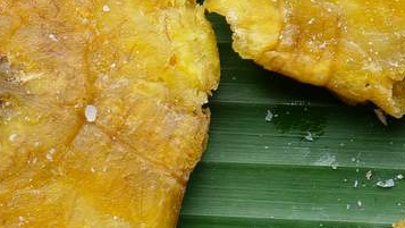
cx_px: 393
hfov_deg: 7.1
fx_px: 3255
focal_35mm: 303
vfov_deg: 4.0
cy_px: -129
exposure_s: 1/80
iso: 200
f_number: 3.7
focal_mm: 31
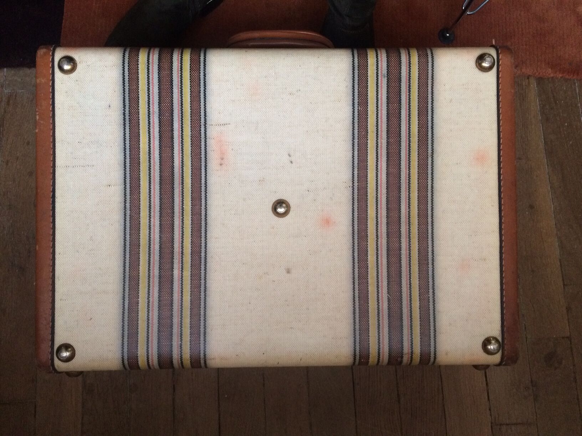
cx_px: 291
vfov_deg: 48.2
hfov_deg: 61.7
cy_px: 218
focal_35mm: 29
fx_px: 488
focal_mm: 4.15
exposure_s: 1/33
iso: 250
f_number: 2.2
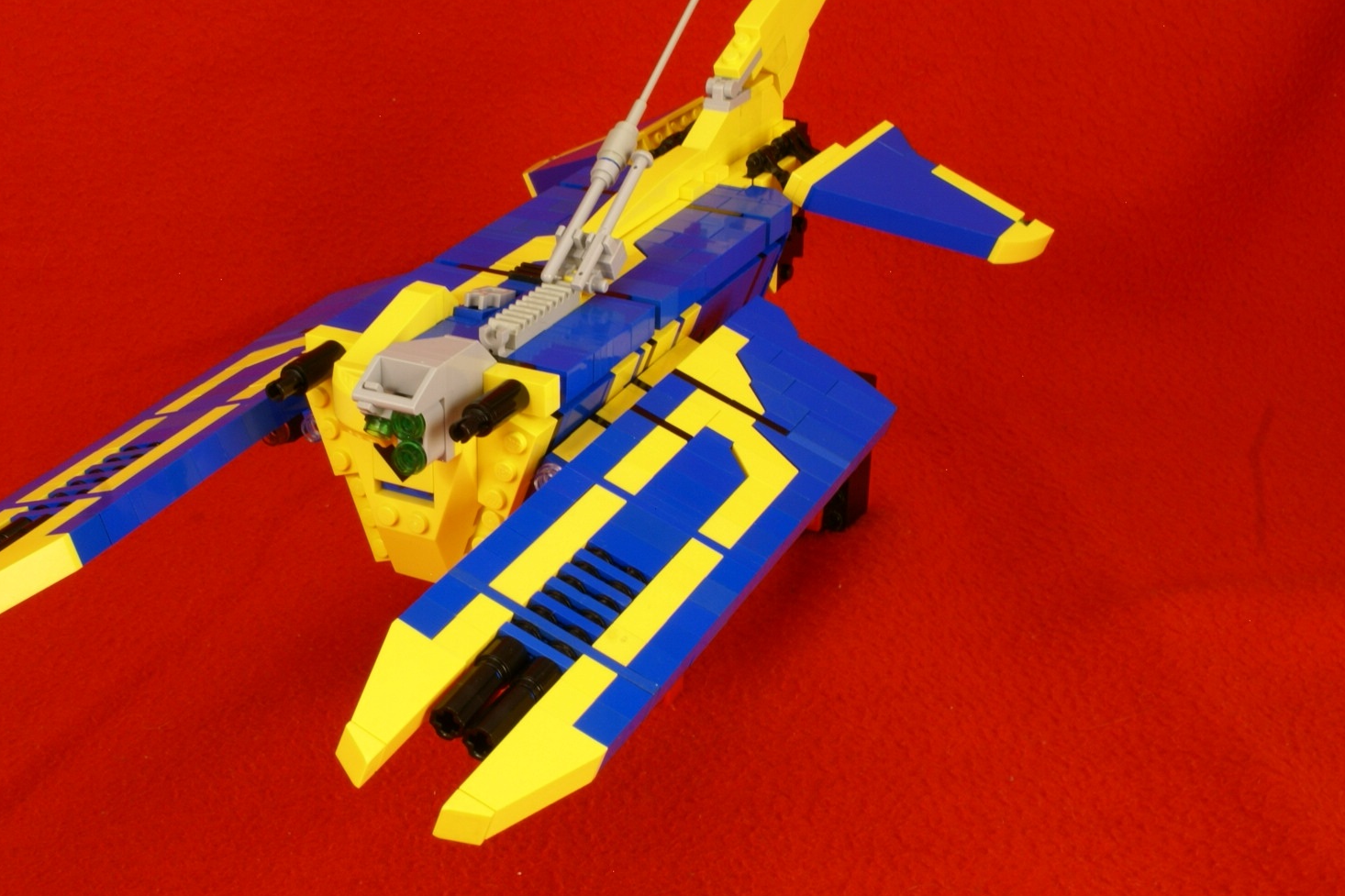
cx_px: 518
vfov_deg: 24.6
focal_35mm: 55
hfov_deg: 36.1
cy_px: 373
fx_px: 2054
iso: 100
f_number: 22
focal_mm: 28
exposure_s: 30
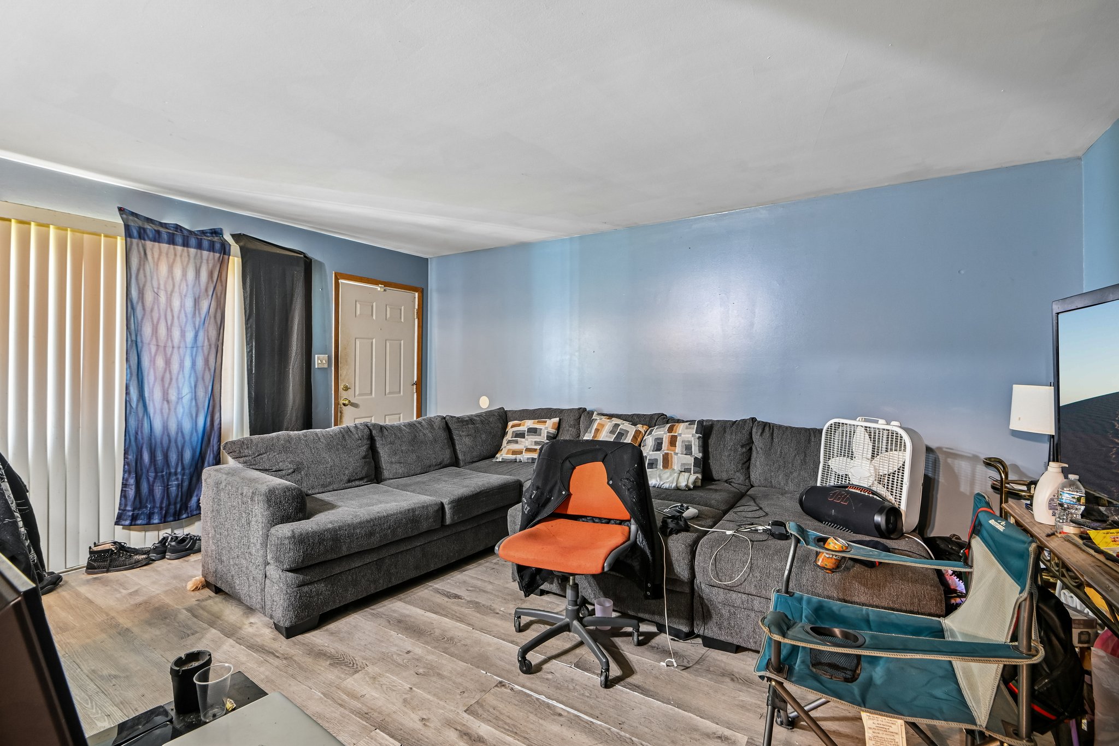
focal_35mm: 16
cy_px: 373
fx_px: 497
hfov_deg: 96.7
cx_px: 560
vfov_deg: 73.7
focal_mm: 16
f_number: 13
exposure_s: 4
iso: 400
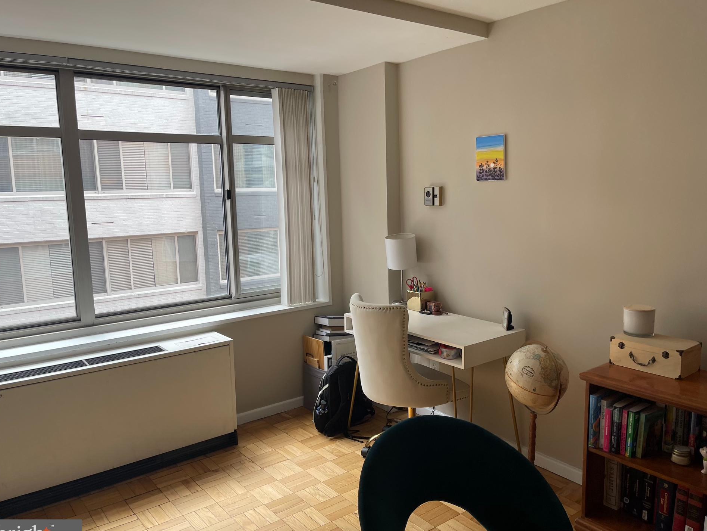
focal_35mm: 27
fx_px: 551
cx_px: 371
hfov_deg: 65.3
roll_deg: +0.4
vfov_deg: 51.4
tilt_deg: -8.3
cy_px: 263
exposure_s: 1/262
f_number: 1.6
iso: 32
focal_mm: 5.1
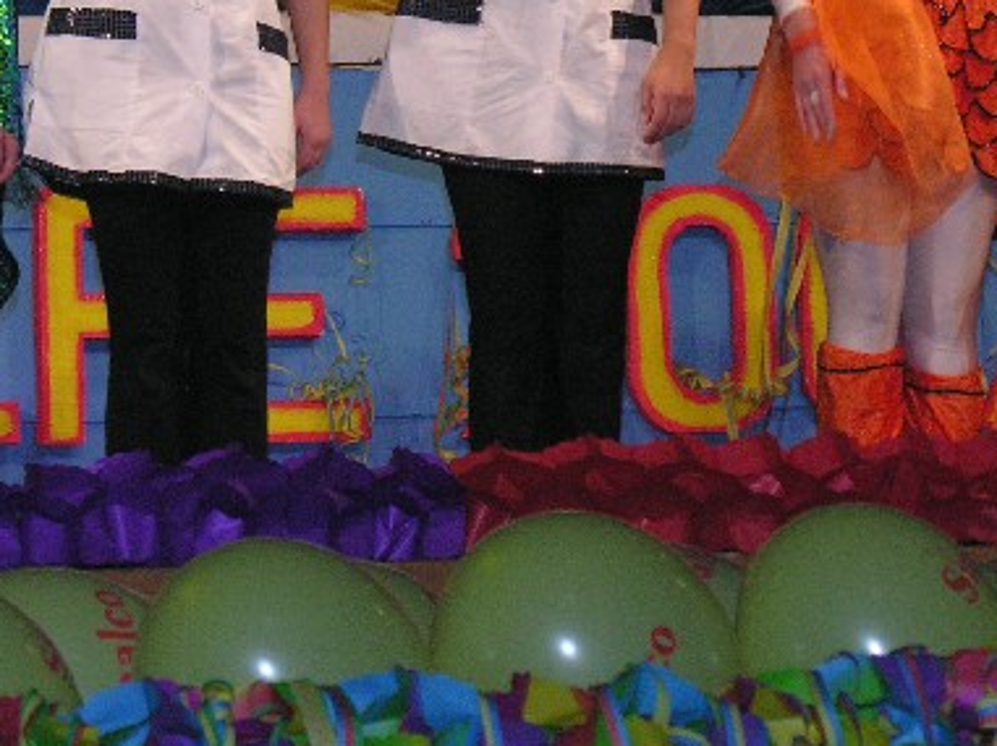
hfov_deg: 7.4
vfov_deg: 5.5
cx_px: 1021
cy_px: 29
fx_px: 7683
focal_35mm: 267
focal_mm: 32.4
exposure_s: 1/95.5
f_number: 4.3
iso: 200
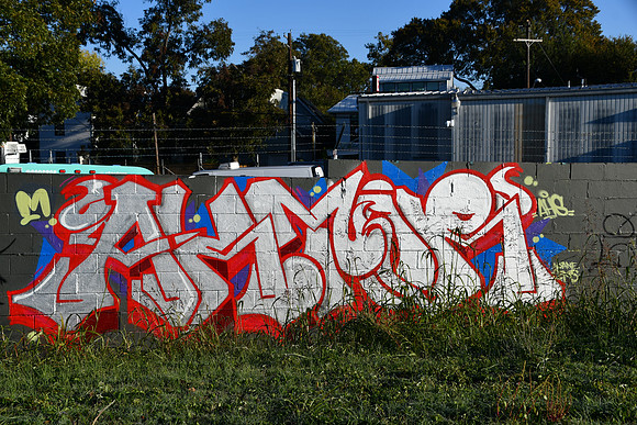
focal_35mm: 52
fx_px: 920
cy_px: 212
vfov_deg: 26.0
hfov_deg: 38.2
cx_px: 318
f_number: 9
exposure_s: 1/320
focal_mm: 35
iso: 100
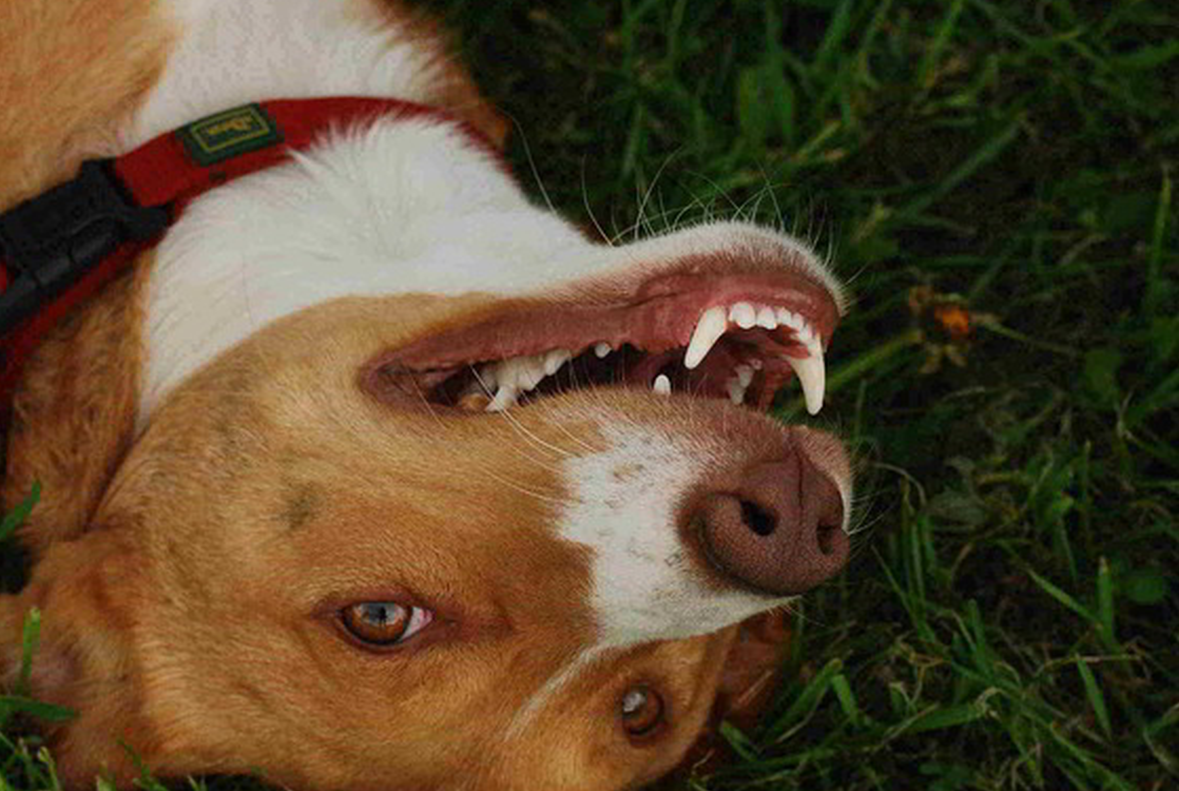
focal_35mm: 192
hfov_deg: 10.7
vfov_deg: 7.2
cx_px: 579
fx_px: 6300
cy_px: 438
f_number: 4.5
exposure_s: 1/1000
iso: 800
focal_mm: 70
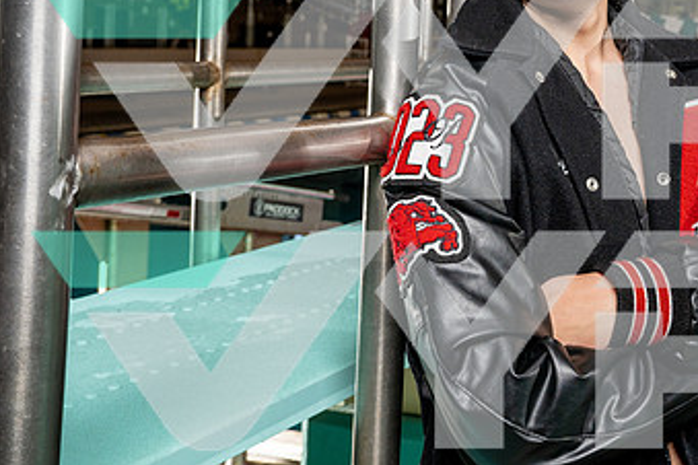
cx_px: 562
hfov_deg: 30.2
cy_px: 92
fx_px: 1260
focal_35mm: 65
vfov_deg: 20.7
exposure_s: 1/250
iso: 500
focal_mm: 38
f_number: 7.1
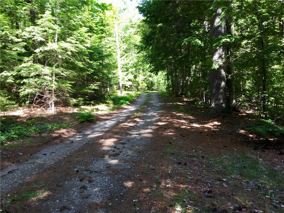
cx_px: 142
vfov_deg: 48.2
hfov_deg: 61.7
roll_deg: +1.4
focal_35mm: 29
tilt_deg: -3.0
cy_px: 106
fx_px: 238
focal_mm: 4.15
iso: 32
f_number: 2.2
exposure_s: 1/120
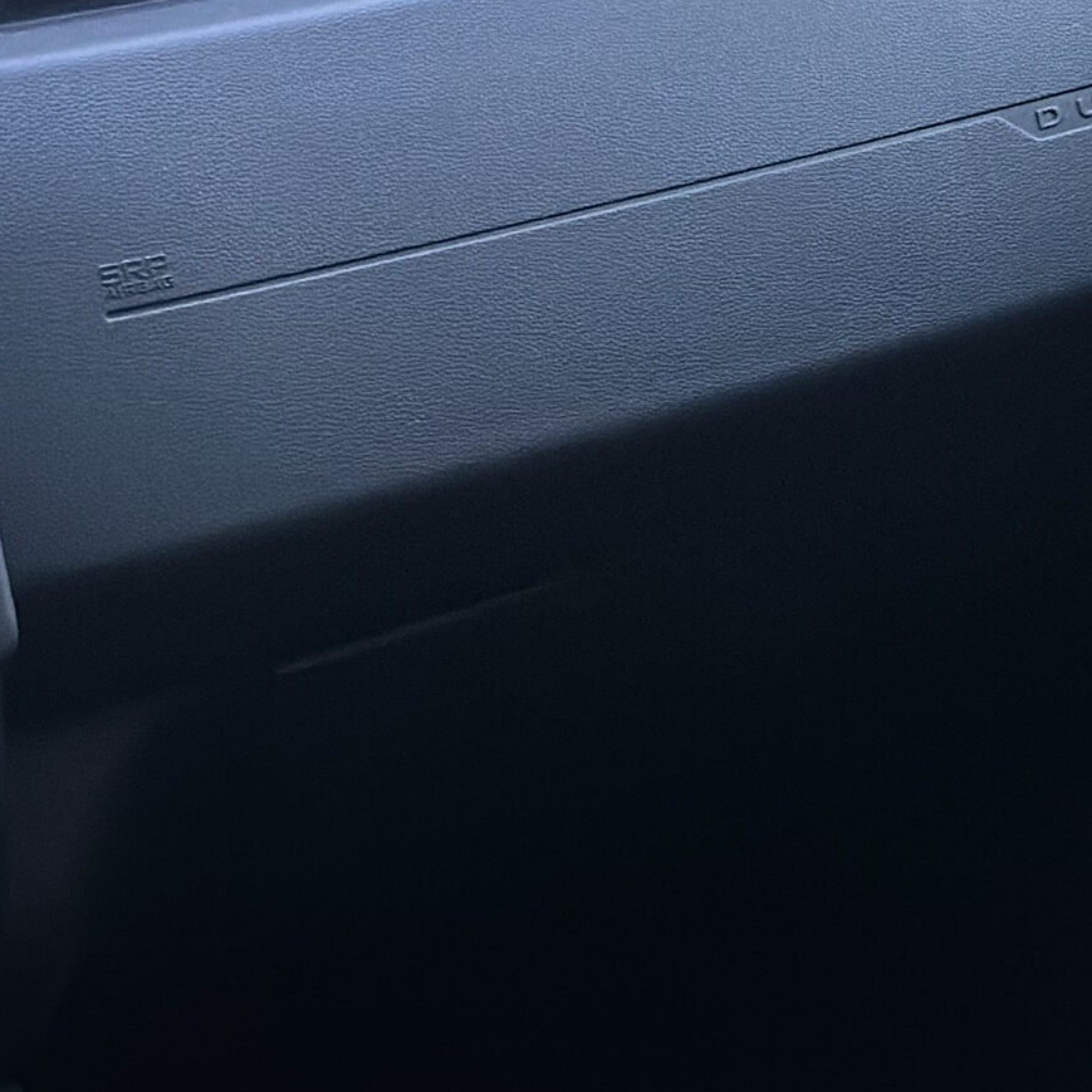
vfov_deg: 14.0
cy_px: 515
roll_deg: +0.1
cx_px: 1274
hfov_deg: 13.6
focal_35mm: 125
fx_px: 4461
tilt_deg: -21.8
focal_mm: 6.86
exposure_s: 1/29
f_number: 1.78
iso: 1000
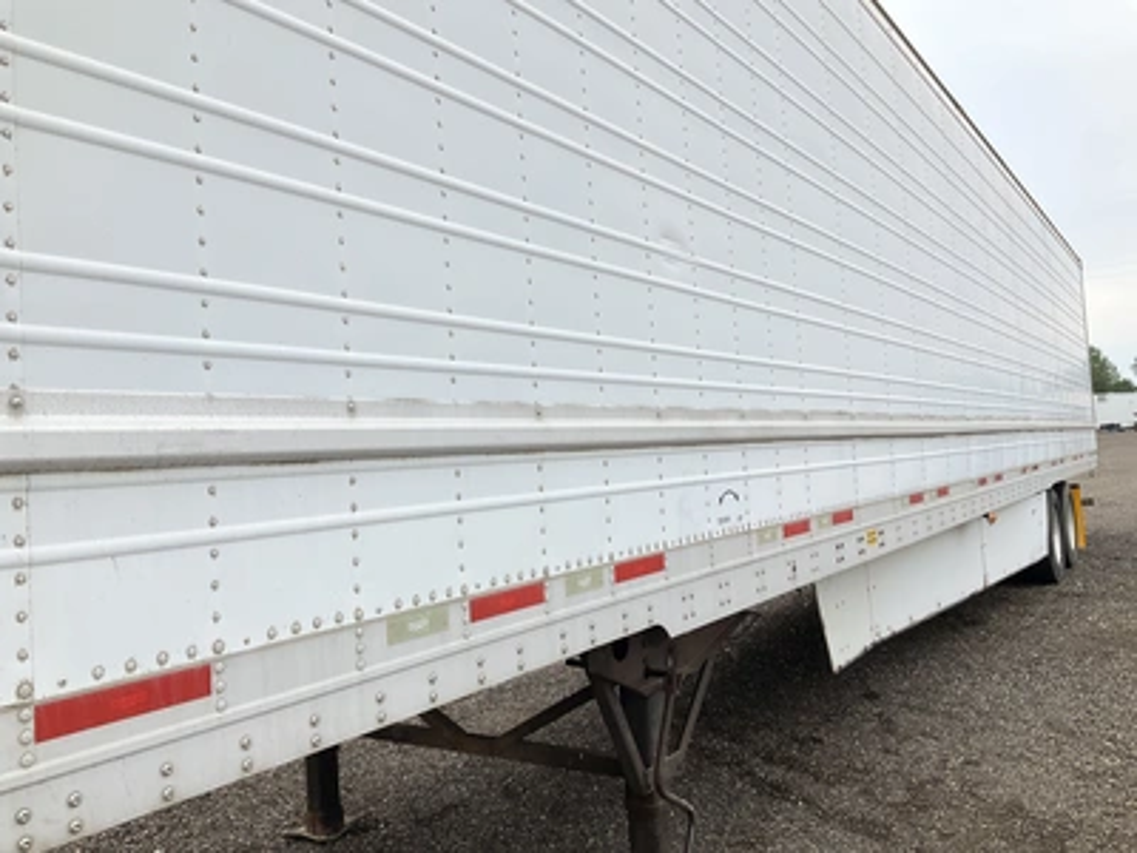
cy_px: 426
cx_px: 568
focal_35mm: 29
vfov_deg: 48.2
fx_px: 953
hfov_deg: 61.7
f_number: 1.8
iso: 25
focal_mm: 3
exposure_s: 1/1490
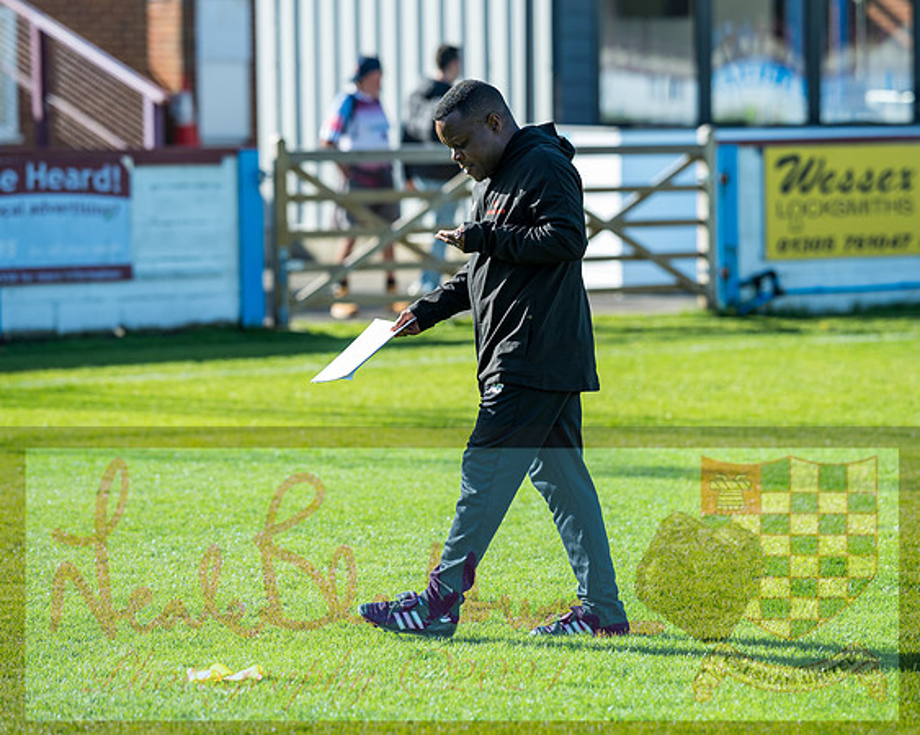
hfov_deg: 11.5
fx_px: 4560
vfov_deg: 9.2
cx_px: 503
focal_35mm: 168
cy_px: 338
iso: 50
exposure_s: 1/1000
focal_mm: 135
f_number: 2.5
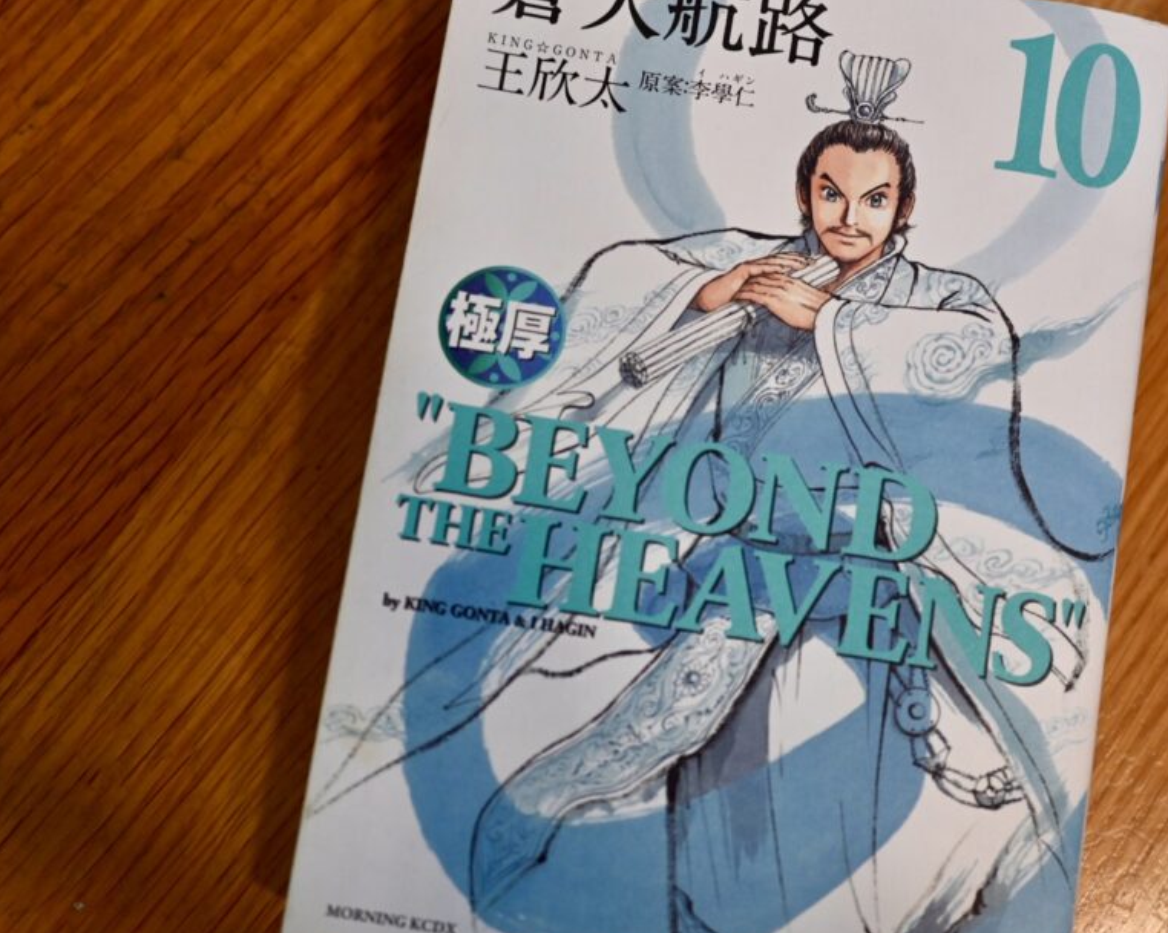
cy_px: 470
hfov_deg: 35.2
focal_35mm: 53
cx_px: 707
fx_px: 1831
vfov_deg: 28.6
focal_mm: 28
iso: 640
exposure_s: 1/125
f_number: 2.8
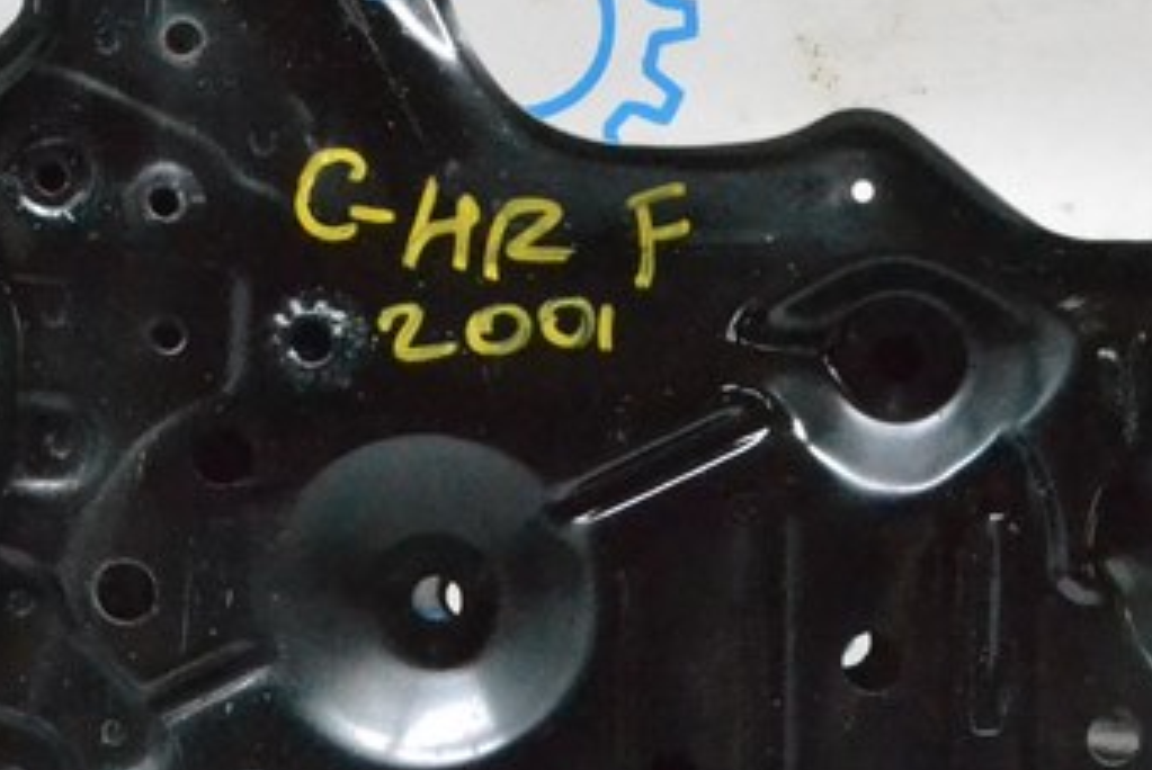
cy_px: 681
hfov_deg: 19.8
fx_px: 3171
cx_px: 1220
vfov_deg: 13.7
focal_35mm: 99
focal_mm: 22
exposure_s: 1/100
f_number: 11
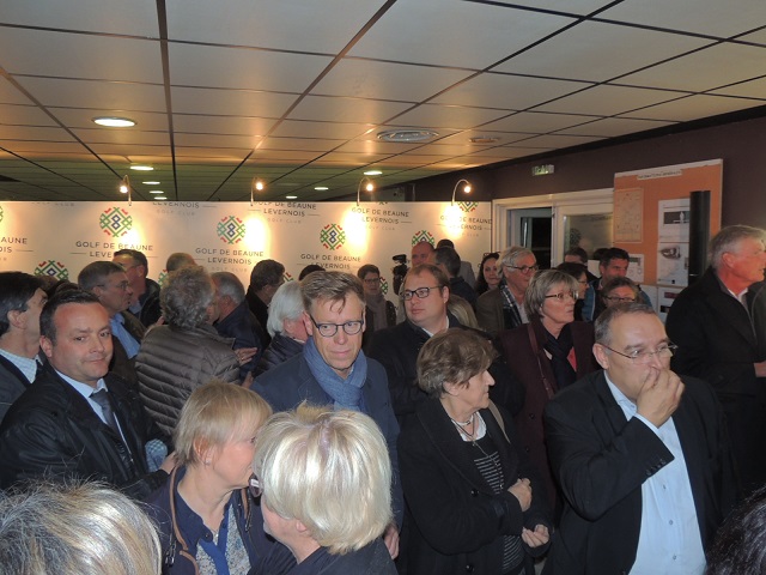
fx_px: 531
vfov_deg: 56.8
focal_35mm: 24
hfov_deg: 71.6
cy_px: 288
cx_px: 383
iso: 200
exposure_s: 1/30
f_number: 3
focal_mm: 4.3
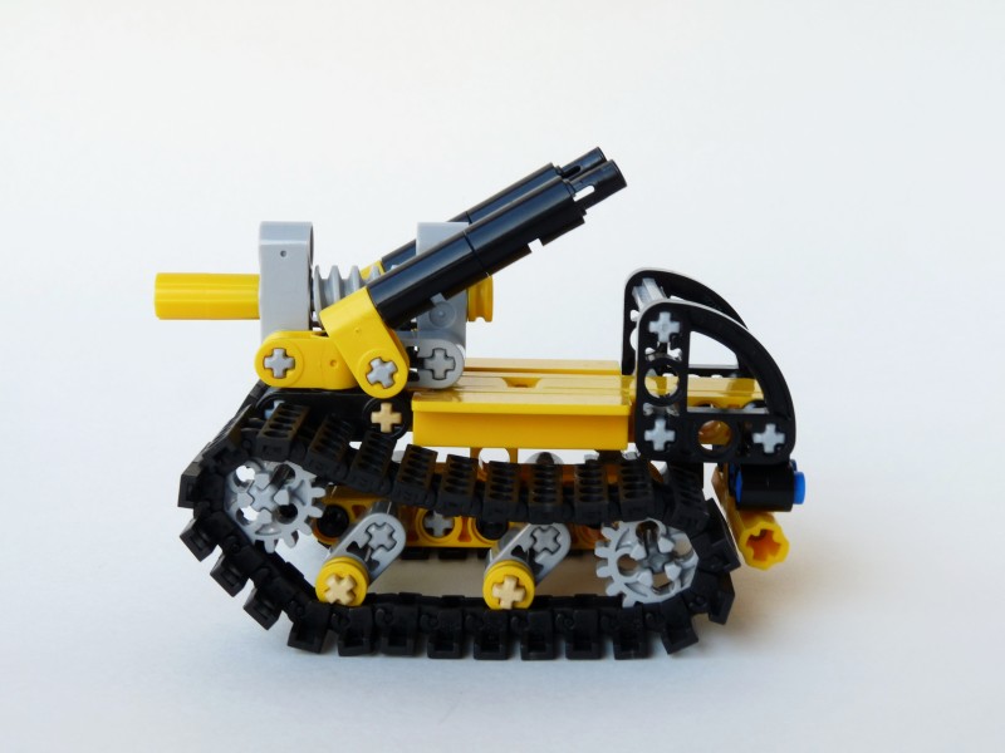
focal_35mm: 59
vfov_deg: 24.8
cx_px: 502
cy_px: 376
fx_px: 1713
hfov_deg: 32.7
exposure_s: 1/20
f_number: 6.3
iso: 100
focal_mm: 10.4
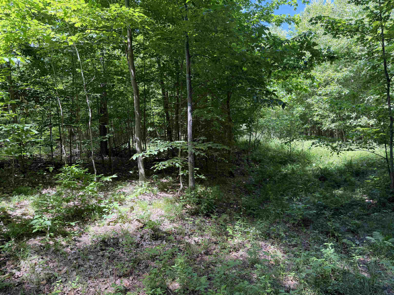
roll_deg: +2.3
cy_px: 148
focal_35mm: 24
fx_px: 273
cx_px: 197
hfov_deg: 71.6
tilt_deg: -5.9
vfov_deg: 56.8
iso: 64
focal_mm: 6.76
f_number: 1.78
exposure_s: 1/174
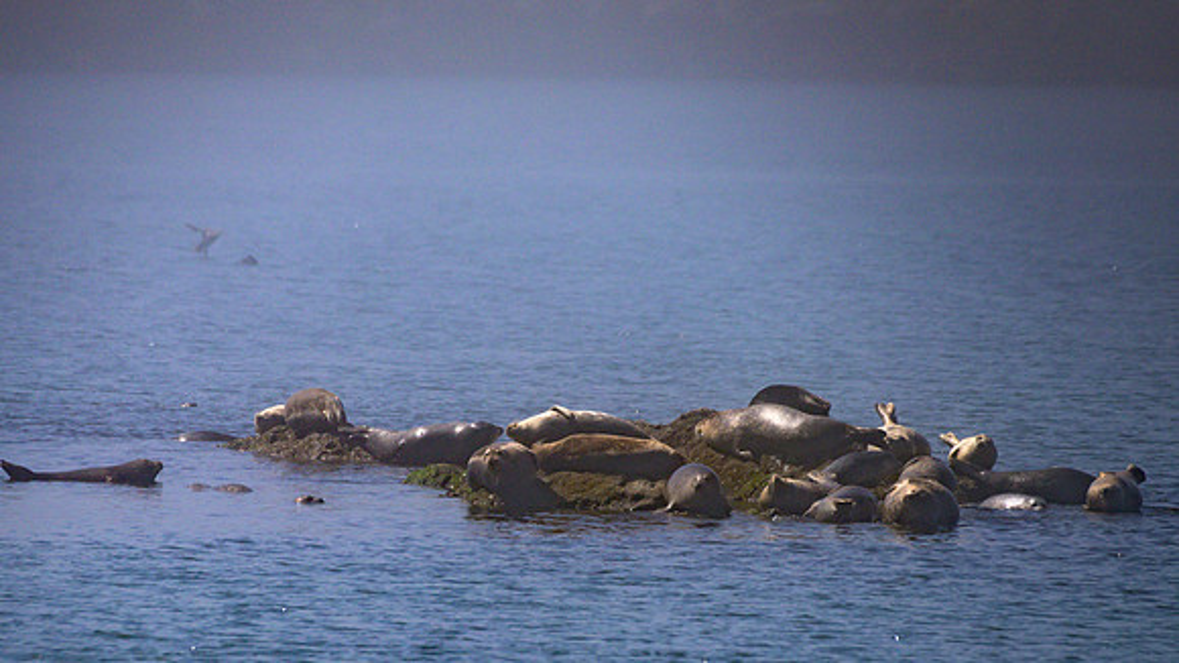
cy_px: 469
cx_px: 462
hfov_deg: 3.0
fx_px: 22591
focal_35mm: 723
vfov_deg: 1.7
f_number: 7.1
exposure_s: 1/1250
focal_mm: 500
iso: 125
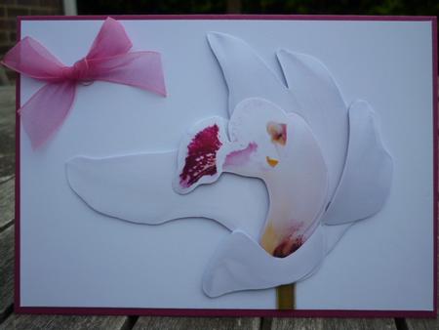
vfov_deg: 43.0
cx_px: 220
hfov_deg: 55.3
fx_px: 419
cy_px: 165
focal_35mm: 33
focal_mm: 5.5
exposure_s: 1/640
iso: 80
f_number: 2.8
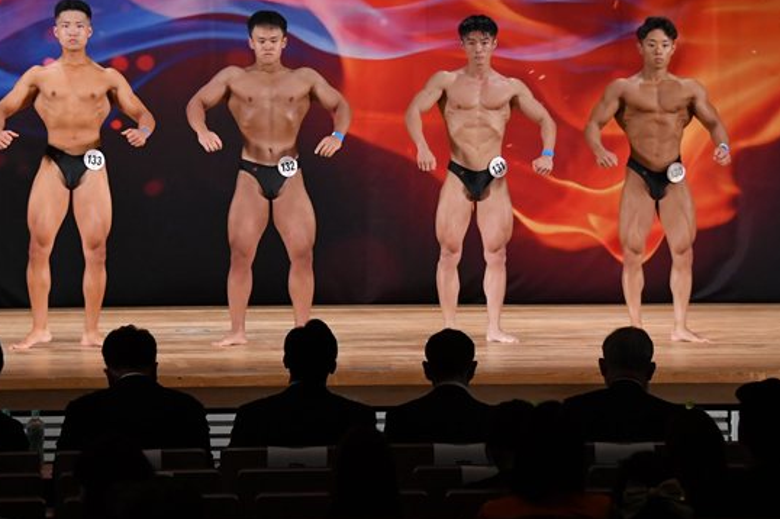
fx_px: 3962
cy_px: 181
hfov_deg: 11.2
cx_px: 331
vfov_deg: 7.5
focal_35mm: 183
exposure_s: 1/400
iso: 3200
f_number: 5.6
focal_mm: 85
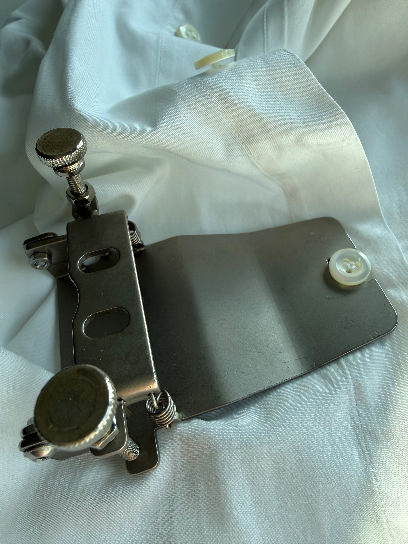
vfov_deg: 52.6
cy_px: 272
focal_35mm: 35
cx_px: 204
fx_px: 550
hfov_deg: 40.7
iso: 80
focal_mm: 3.85
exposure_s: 1/100
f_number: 2.8
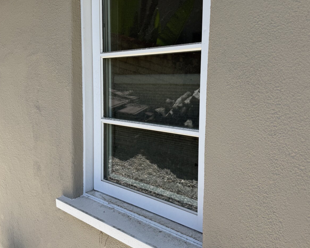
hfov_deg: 55.7
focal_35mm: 32
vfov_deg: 45.8
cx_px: 155
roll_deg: -1.8
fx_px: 294
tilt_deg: -5.6
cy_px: 116
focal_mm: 6.76
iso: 80
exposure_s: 1/2053
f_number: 1.78
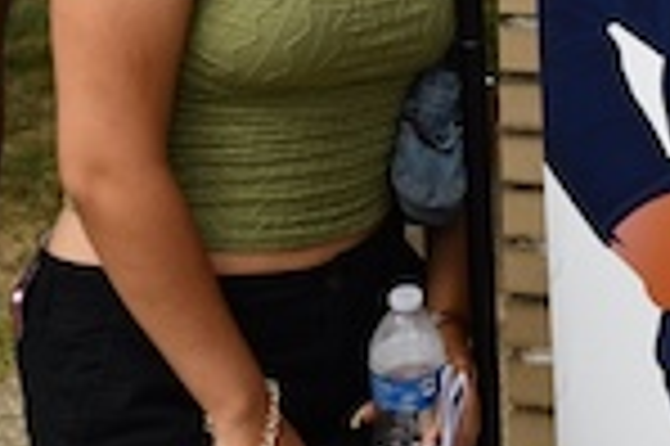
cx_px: 940
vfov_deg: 9.2
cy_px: -383
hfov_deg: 13.8
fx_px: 2621
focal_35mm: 141
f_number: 7.1
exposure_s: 1/1600
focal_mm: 35
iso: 800
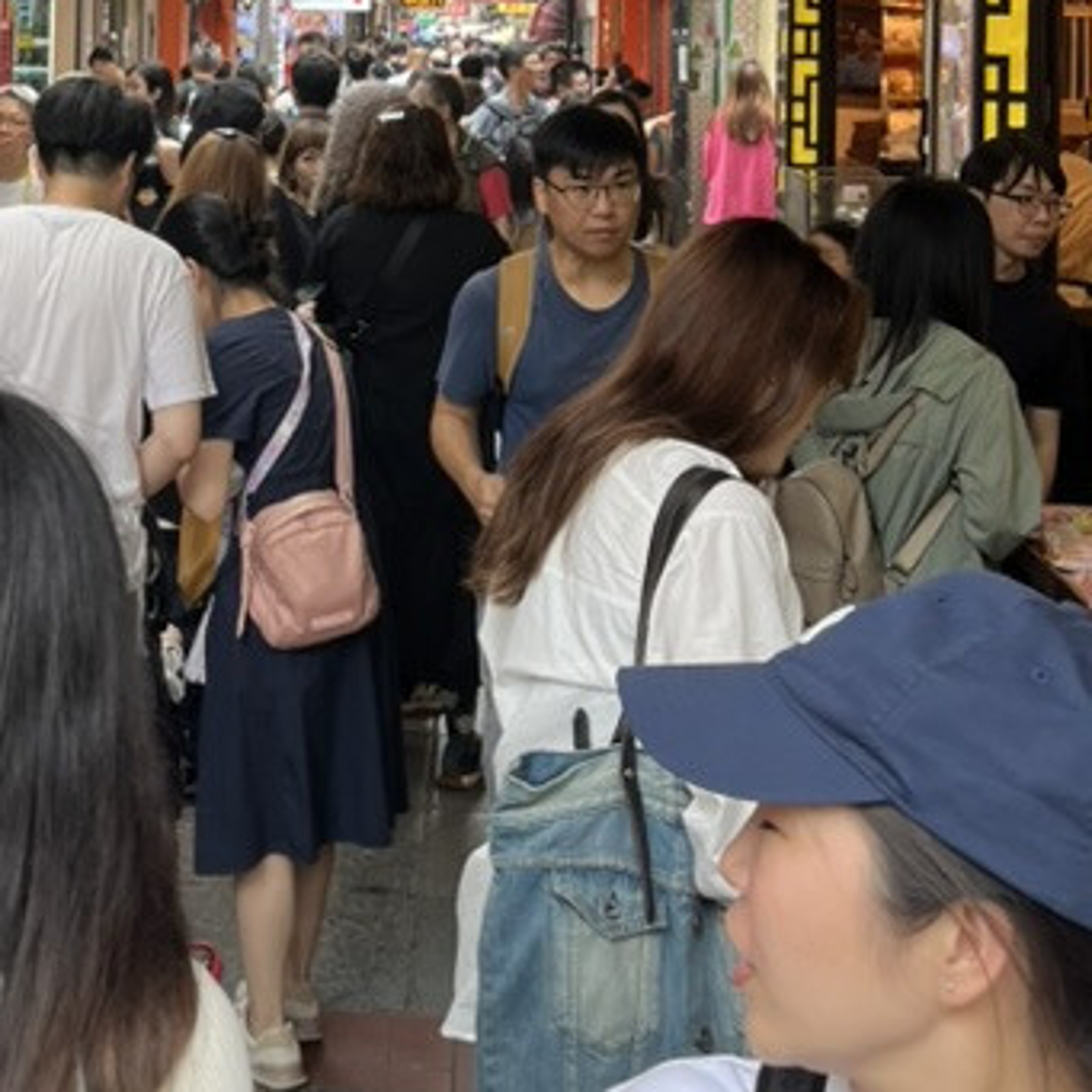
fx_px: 2463
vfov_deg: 23.8
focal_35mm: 69
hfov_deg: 24.6
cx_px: 221
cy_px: -32
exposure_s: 1/226
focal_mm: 5.1
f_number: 1.6
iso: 40
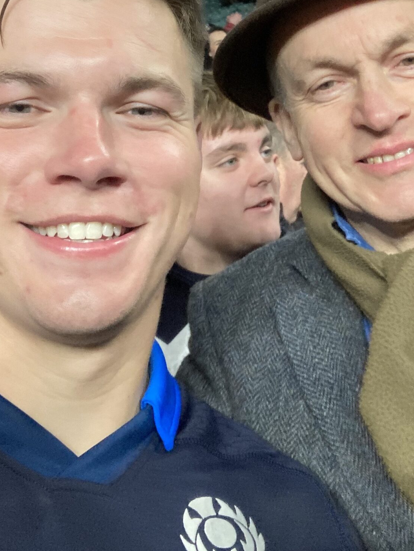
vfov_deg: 33.8
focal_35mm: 56
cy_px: 160
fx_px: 892
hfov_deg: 26.1
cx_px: 246
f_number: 2.2
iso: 100
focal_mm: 2.87
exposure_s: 1/60
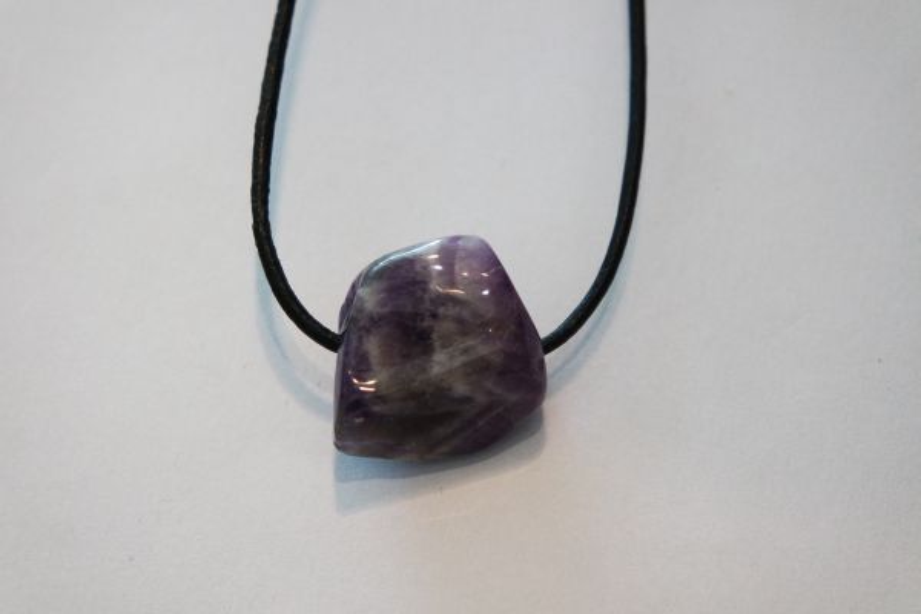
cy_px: 307
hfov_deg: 26.3
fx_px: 1970
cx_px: 460
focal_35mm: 77
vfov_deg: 17.7
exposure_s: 1/80
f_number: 5.6
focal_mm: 50
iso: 1600
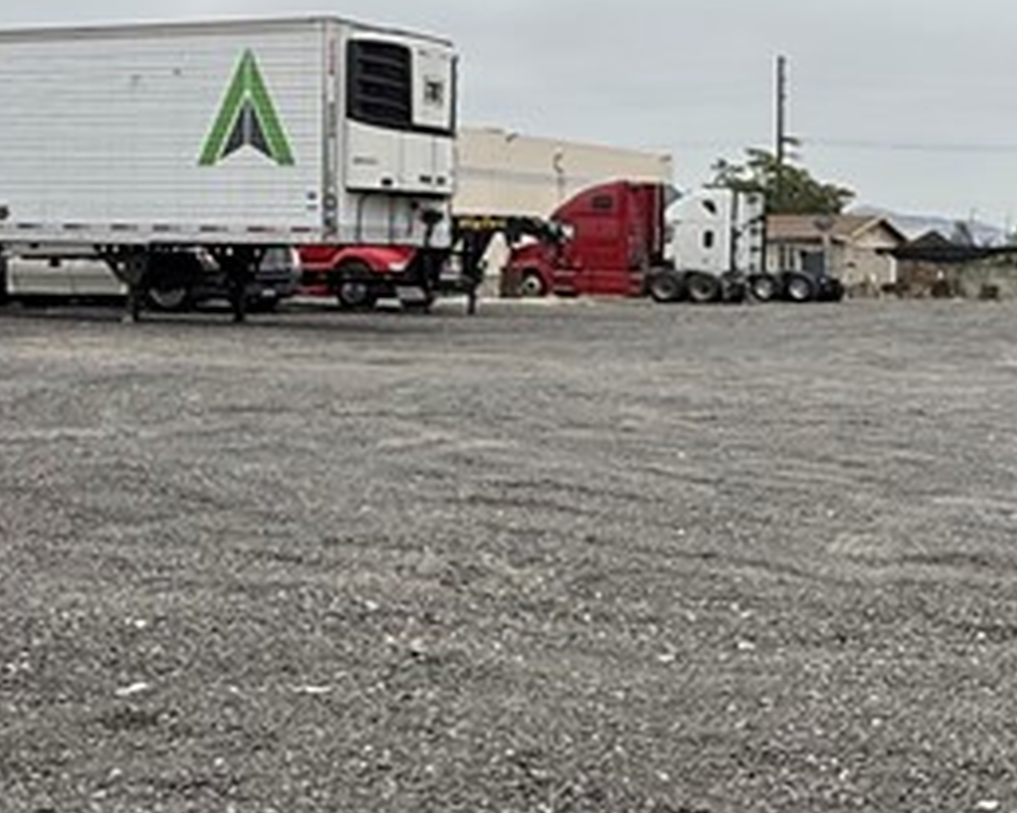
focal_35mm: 54
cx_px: 954
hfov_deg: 32.6
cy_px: 326
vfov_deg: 28.0
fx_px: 1625
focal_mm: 2.22
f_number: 2.2
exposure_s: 1/3663
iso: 50
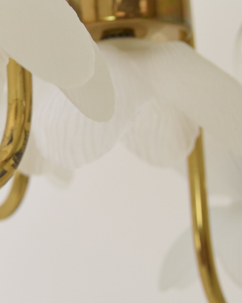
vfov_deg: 19.2
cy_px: 147
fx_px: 895
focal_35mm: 100
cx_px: -45
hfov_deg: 14.9
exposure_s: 1/320
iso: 1600
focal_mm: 34
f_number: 9
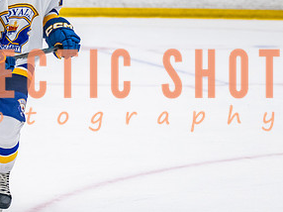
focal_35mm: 213
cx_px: 22
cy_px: 65
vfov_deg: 7.0
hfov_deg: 9.3
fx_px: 1740
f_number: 3.2
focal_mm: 86
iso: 2000
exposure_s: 1/640
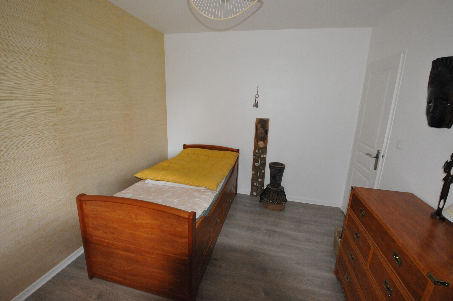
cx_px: 226
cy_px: 150
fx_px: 189
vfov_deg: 77.2
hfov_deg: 100.5
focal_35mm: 15
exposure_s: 1/60
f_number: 7.1
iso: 3200
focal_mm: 10
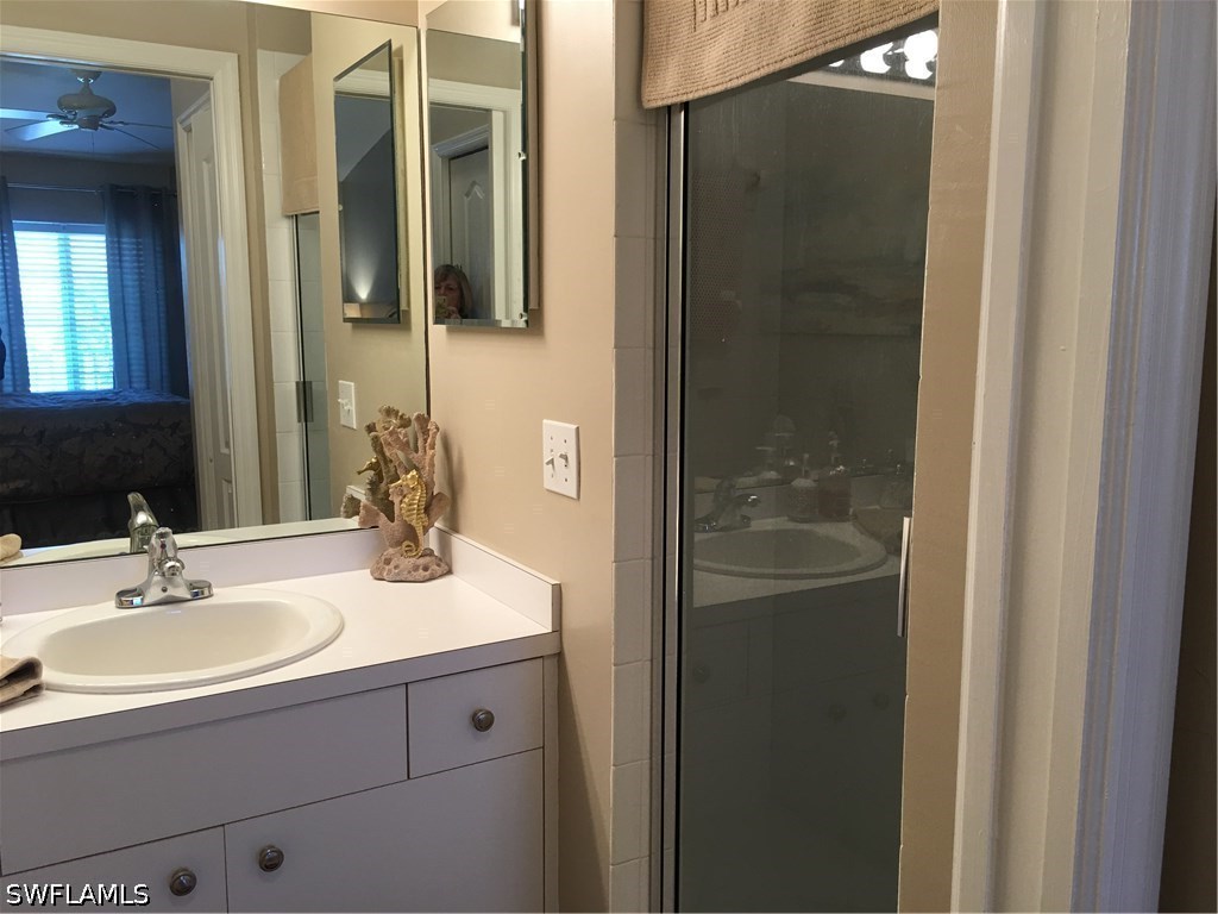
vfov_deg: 48.2
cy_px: 457
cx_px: 609
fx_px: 1020
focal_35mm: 29
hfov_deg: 61.7
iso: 32
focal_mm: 4.15
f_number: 2.2
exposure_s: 1/30
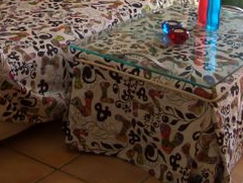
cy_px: -13
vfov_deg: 16.5
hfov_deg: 22.4
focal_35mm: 87
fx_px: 611
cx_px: 82
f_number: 2.6
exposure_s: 1/80
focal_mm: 5.8
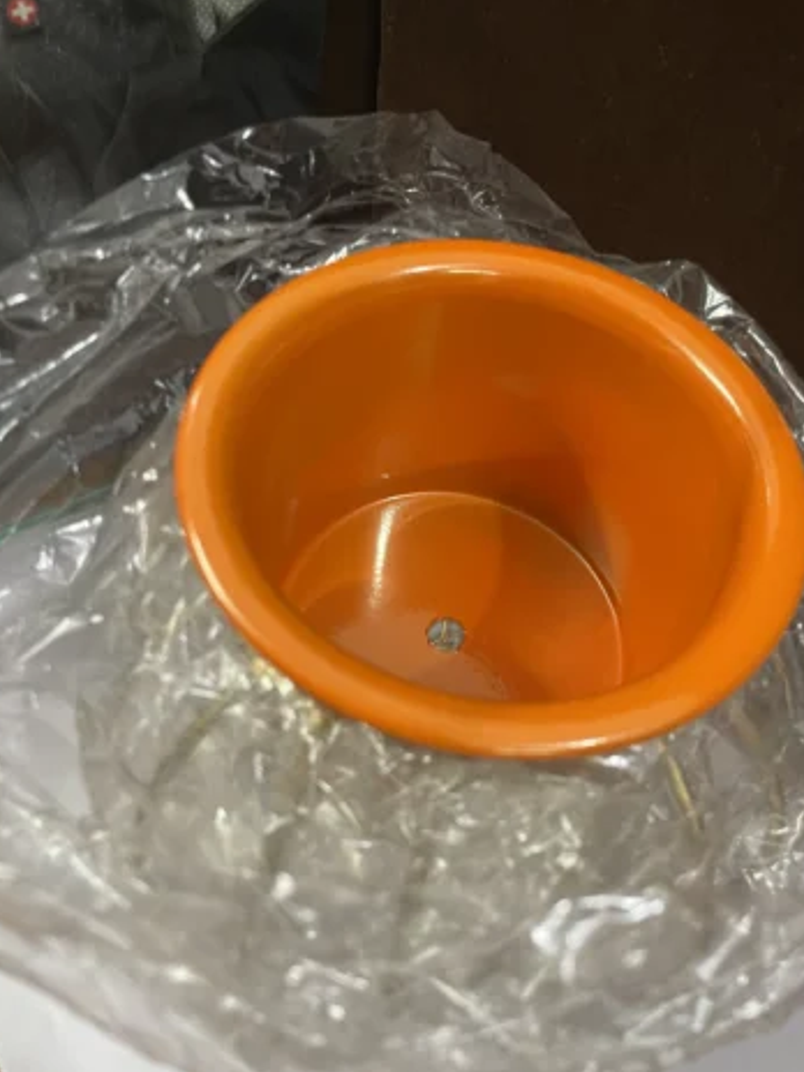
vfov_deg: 63.4
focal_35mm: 28
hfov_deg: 49.7
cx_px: 417
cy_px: 557
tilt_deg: -47.2
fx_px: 867
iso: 200
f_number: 1.6
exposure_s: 1/50
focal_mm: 4.2
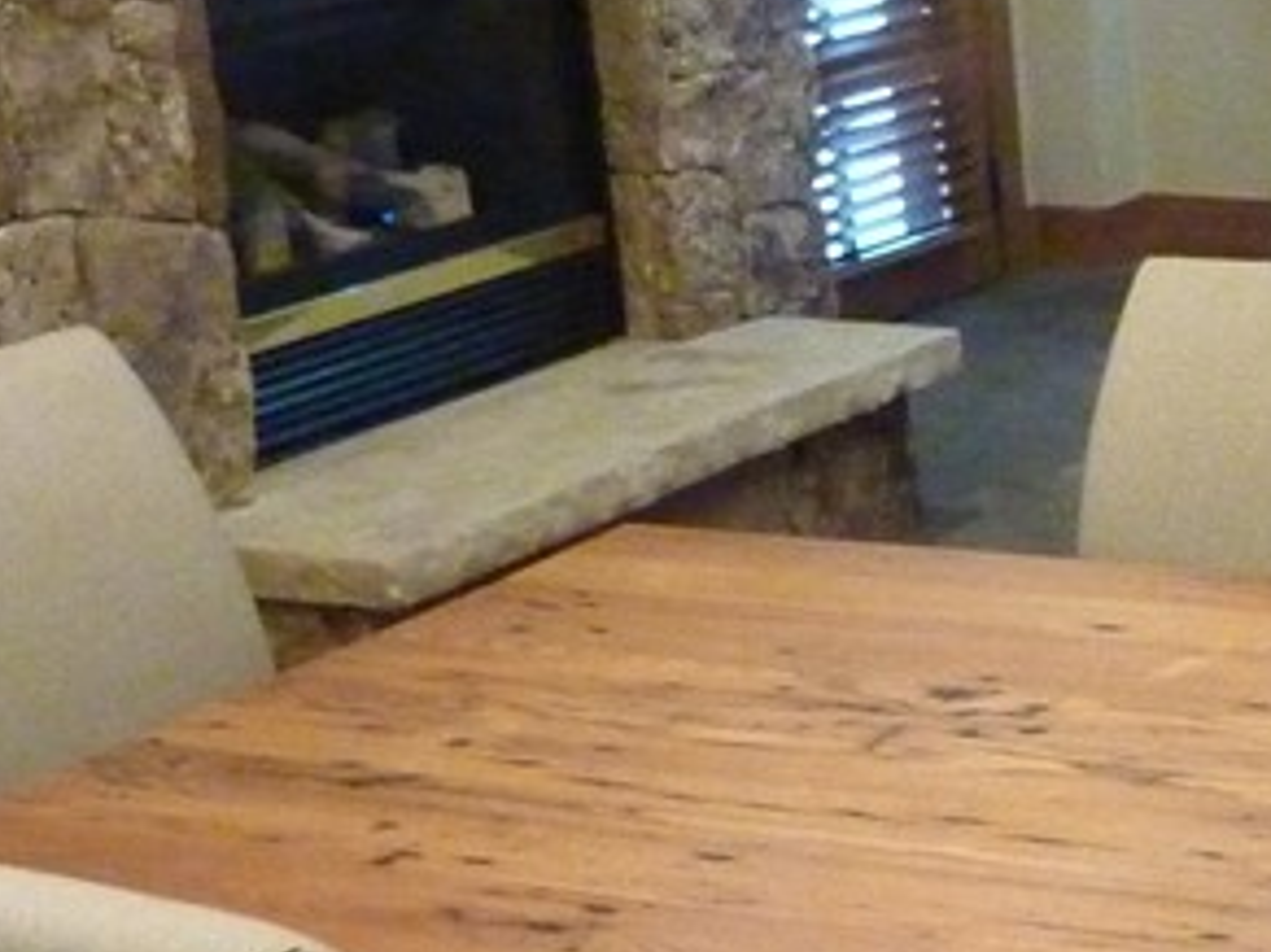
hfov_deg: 20.4
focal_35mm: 88
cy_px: 419
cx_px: 1642
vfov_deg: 16.8
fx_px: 3230
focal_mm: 4.1
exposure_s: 1/20
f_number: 3.3
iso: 800
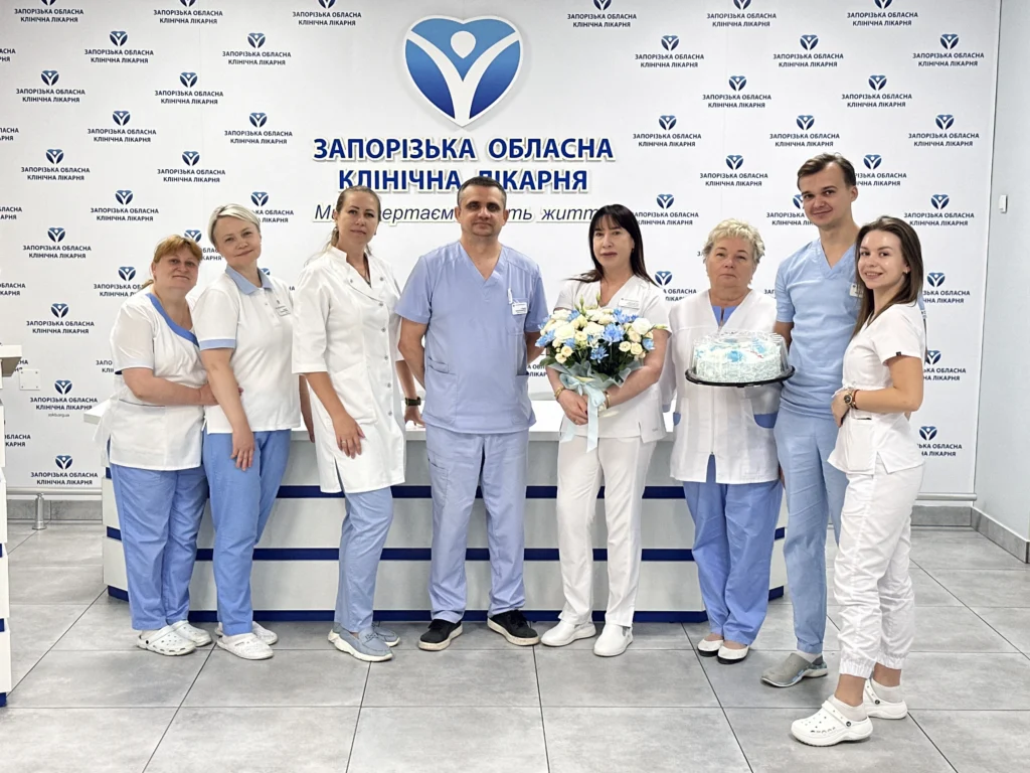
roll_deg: -0.6
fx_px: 1428
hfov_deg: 39.7
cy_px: 386
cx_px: 515
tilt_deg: -7.4
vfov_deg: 30.3
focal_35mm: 48
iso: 125
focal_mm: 6.86
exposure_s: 1/50
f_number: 1.78
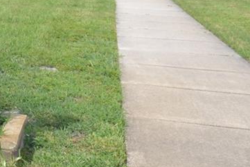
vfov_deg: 14.2
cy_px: -44
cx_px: -182
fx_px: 646
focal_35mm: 93
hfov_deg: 18.0
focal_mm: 14
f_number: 6.3
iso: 100
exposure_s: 1/160
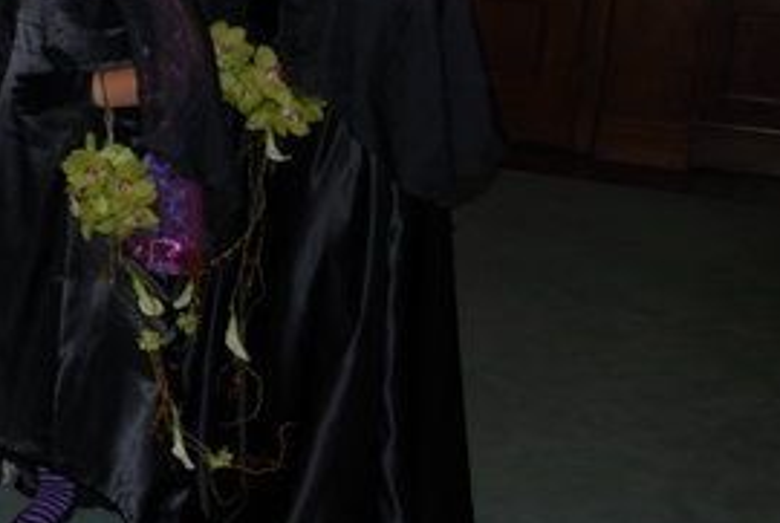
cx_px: -98
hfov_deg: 26.0
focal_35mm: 71
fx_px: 1541
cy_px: 71
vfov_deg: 19.0
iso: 100
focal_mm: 20
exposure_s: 1/60
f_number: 3.5
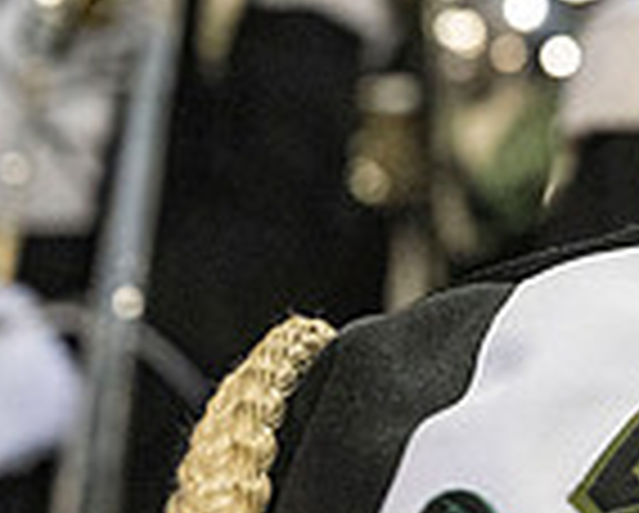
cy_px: -173
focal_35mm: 207
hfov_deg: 8.9
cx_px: 1179
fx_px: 3920
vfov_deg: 7.4
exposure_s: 1/500
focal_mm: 54
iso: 3200
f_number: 4
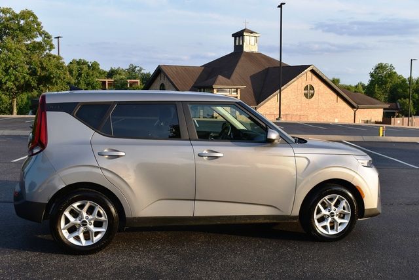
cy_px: 140
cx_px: 210
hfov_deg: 47.9
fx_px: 471
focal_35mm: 40
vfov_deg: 33.0
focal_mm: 27
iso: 200
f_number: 8
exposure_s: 1/250
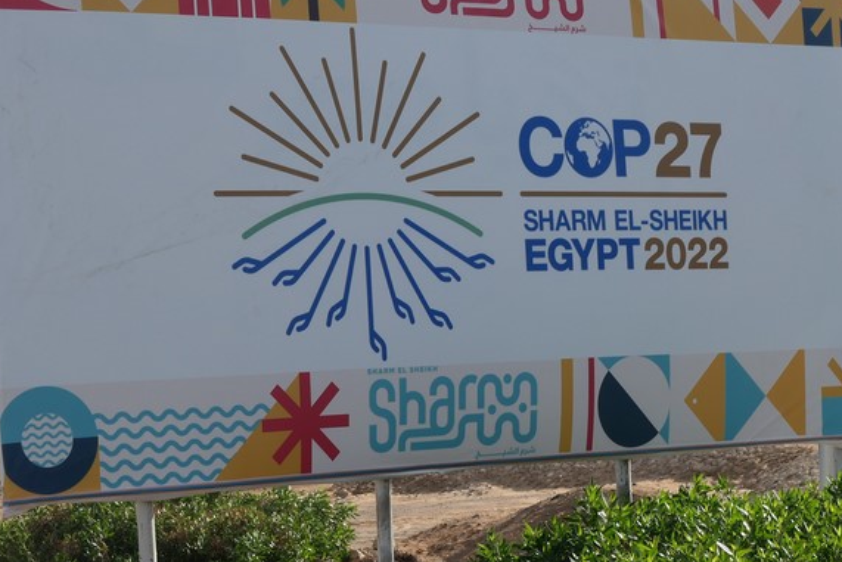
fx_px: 2293
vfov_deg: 14.0
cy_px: 340
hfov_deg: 20.8
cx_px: 478
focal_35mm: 98
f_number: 5.6
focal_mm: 20.4
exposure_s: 1/1000
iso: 200
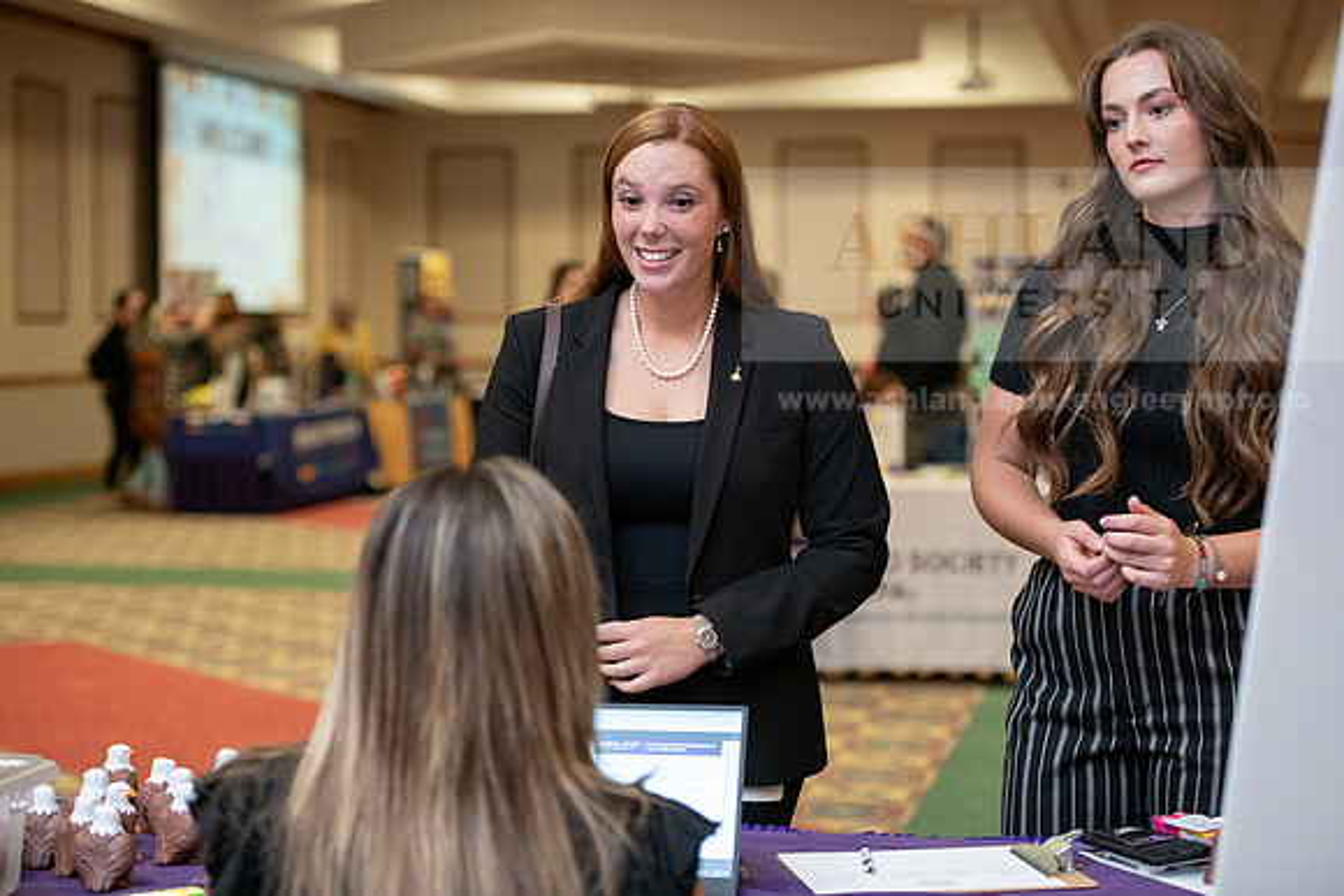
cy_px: 448
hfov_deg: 28.8
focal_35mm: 70
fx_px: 2614
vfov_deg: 19.5
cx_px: 672
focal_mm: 70
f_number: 2.8
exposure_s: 1/200
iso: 1600
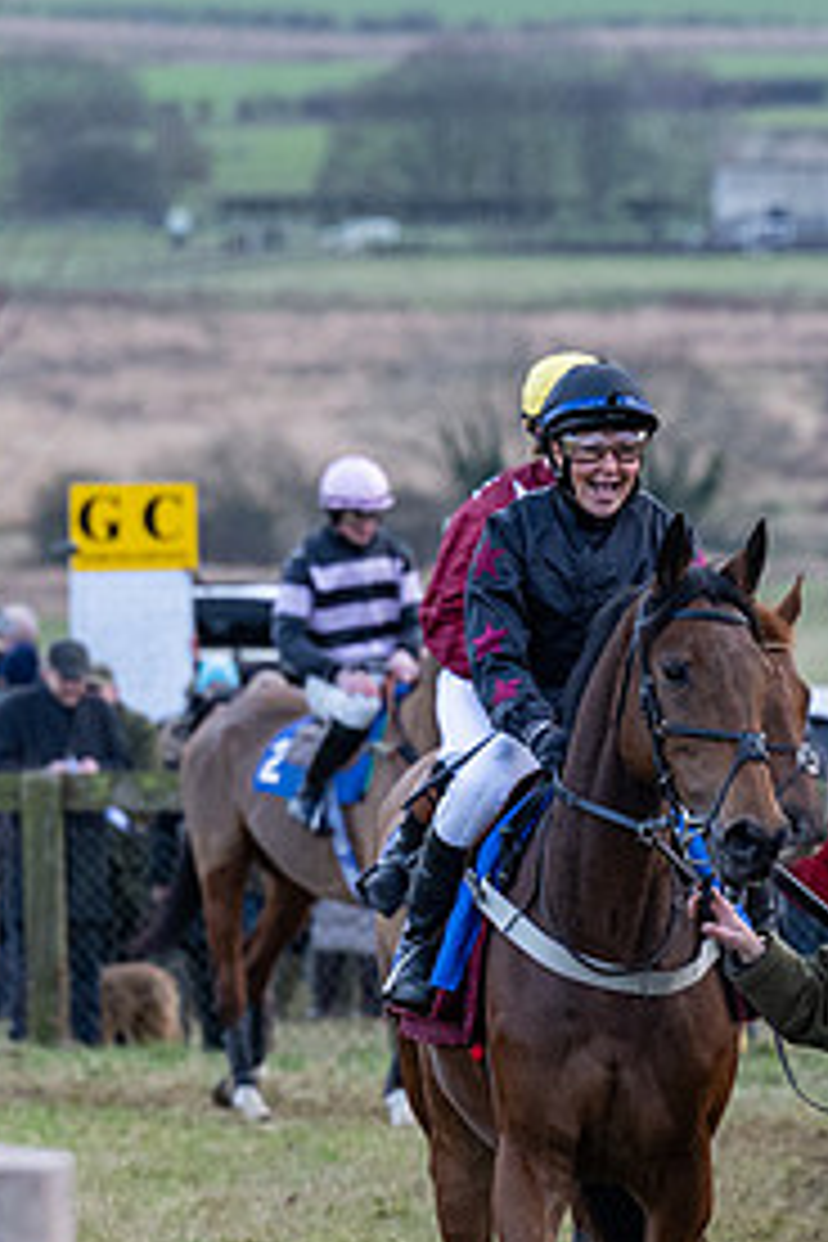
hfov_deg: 2.5
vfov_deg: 3.7
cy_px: 914
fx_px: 19008
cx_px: 798
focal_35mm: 551
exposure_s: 1/400
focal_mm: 150
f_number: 4
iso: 800
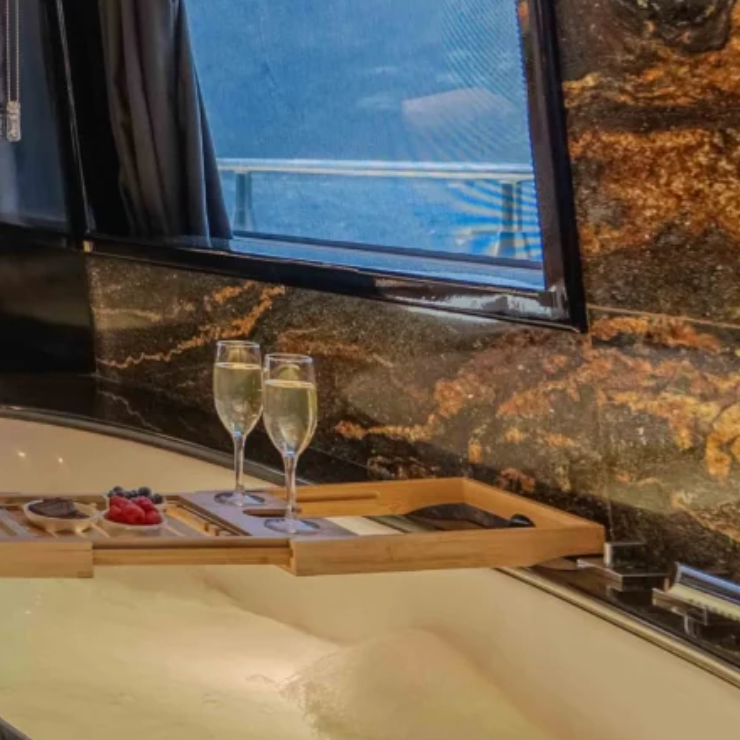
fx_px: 1258
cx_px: -435
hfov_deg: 24.0
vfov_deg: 32.0
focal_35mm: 52
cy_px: 165
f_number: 3.5
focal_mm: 14
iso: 800
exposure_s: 1/1000
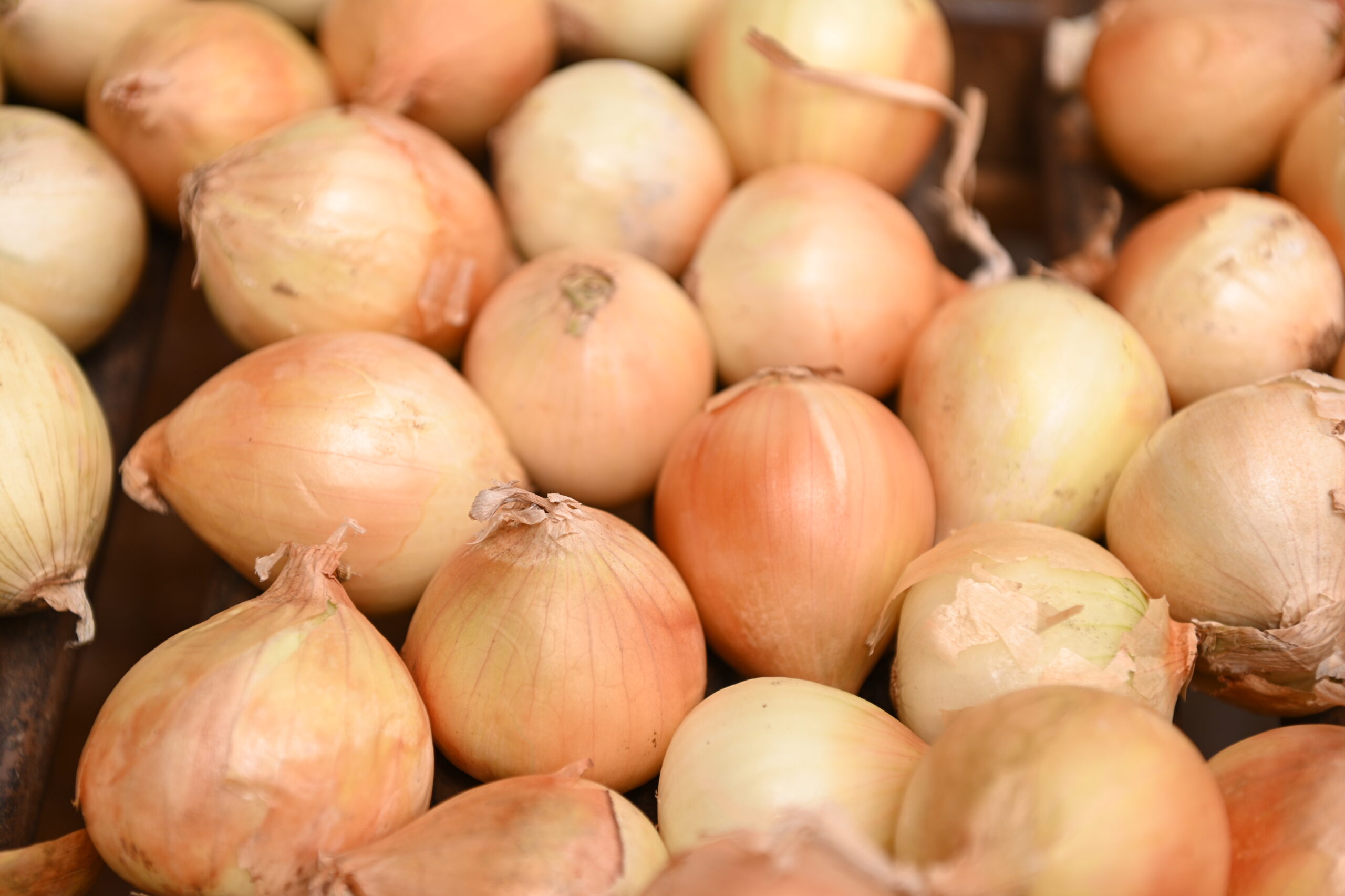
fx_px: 2316
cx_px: 672
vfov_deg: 21.9
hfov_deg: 32.4
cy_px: 448
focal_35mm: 62
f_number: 3.2
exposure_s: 1/1600
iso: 125
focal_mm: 62
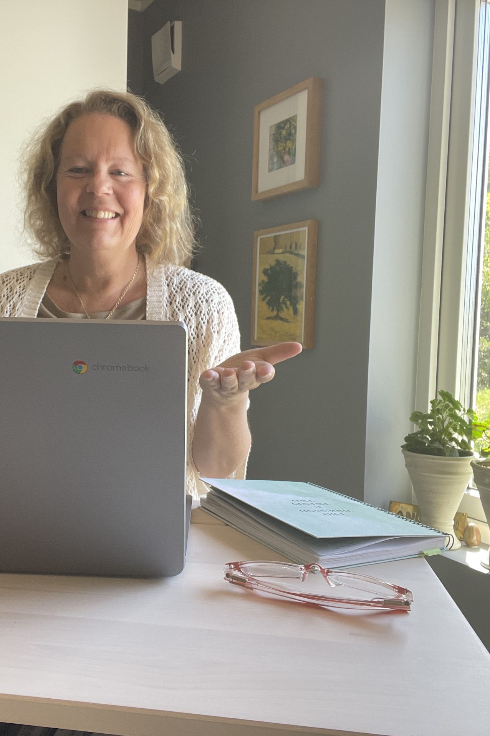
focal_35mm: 32
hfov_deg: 40.7
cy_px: 368
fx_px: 653
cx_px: 174
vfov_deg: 58.7
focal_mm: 2.71
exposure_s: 1/121
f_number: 2.2
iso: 80
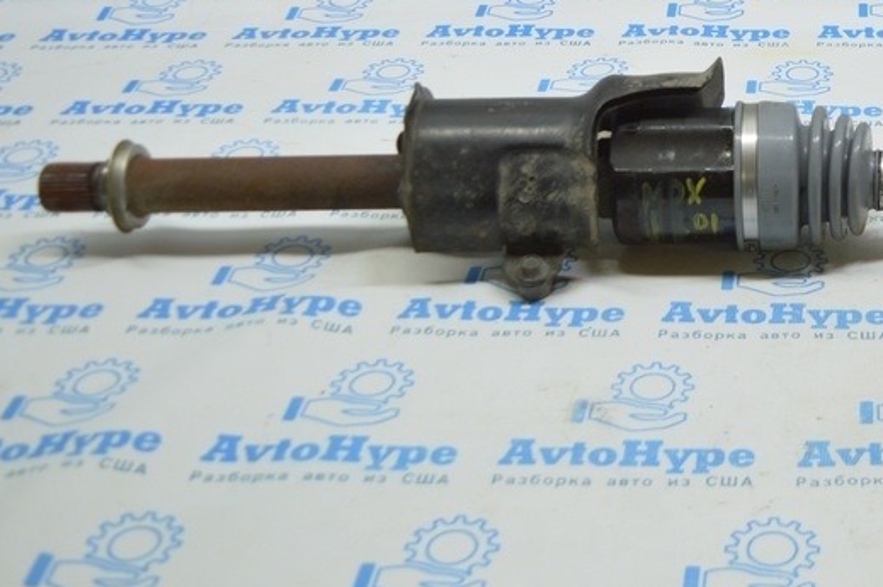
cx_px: 810
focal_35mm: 71
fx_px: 1740
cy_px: 77
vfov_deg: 18.9
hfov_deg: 27.4
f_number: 4
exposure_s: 1/60
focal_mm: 24
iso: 400
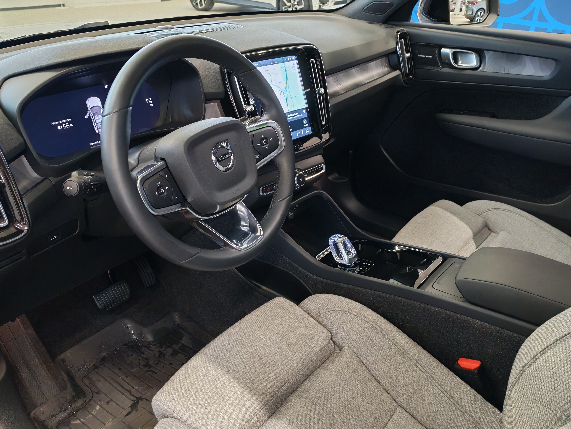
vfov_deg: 45.4
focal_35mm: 31
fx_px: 511
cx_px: 286
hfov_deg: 58.4
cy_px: 214
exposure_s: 1/100
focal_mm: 6.12
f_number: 1.9
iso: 1250
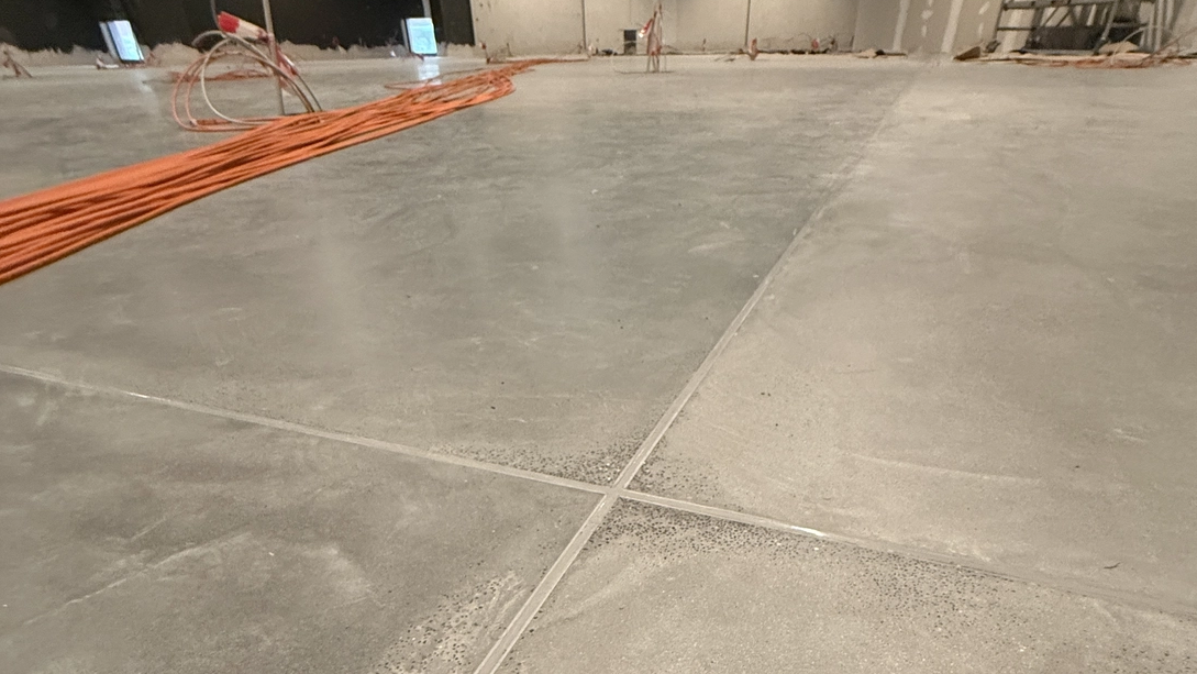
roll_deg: +1.4
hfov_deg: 83.8
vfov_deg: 50.5
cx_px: 616
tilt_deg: -36.6
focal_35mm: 21
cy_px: 535
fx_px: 667
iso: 400
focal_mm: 2.22
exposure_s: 1/49
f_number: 2.2
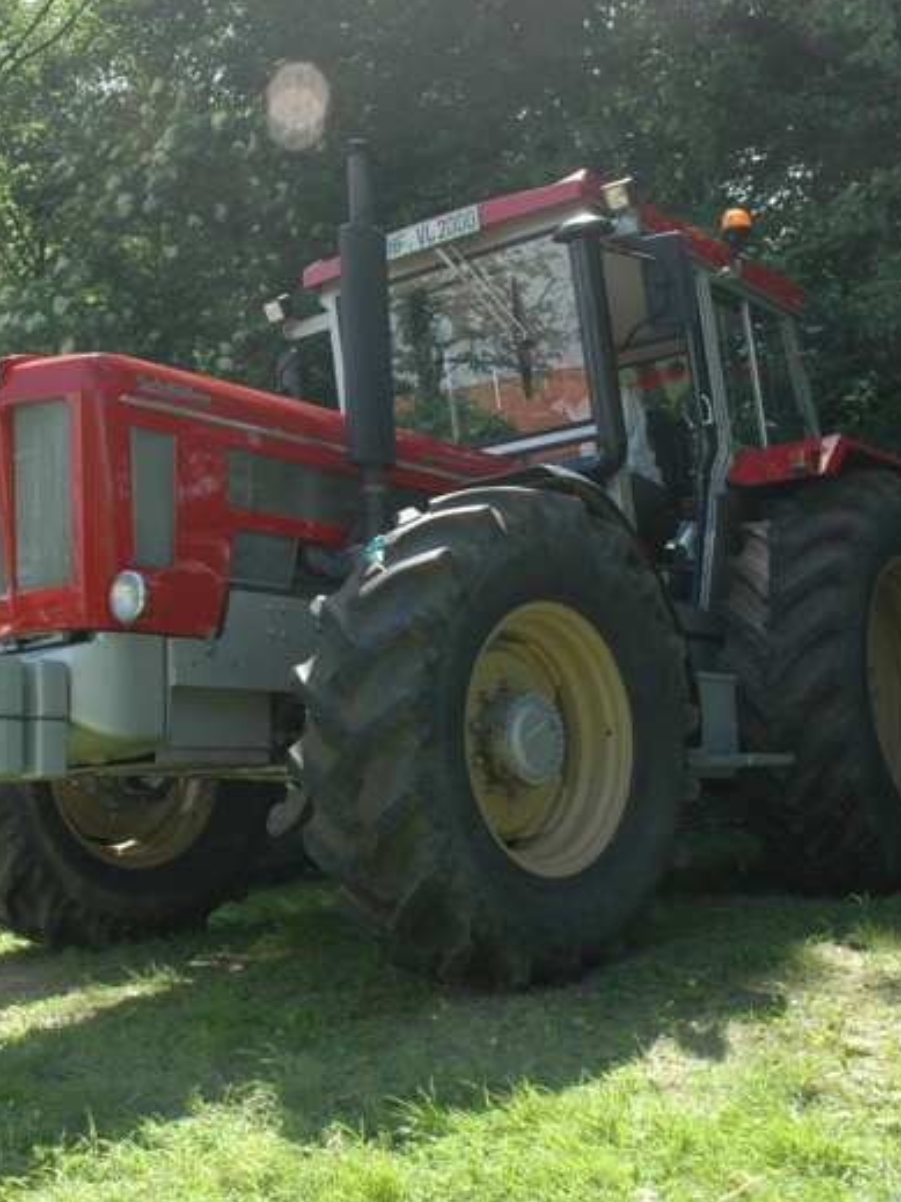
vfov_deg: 46.8
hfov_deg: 35.3
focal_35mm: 40
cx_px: 248
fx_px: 1389
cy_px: 598
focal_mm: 18
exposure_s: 1/200
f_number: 7.1
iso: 400
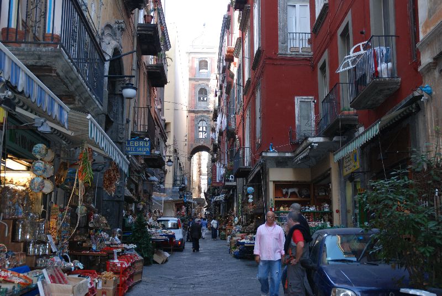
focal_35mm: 44
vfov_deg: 30.9
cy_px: 148
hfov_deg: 44.9
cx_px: 221
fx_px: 535
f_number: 4
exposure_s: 1/60
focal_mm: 29
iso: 280
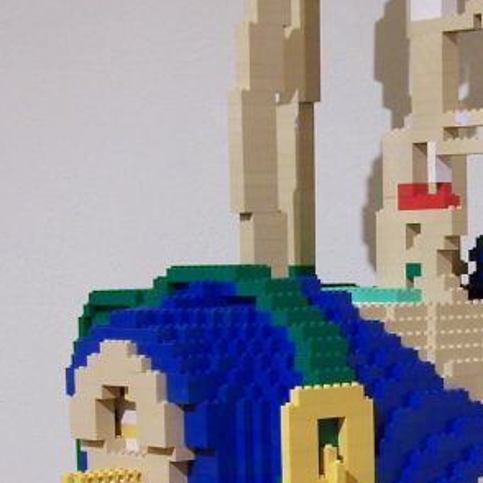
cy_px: 494
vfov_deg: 14.6
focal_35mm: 117
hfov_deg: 14.8
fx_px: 1847
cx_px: 426
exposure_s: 1/2
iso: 80
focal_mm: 6.3
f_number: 2.8
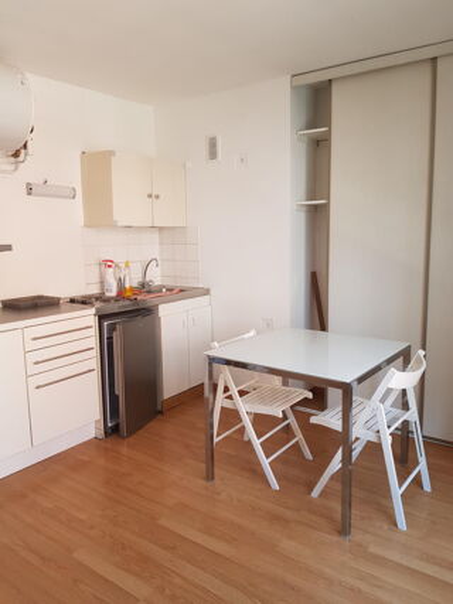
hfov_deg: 53.0
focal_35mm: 26
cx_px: 226
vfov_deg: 67.3
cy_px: 302
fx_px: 454
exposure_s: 1/50
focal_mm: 4.2
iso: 64
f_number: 1.7
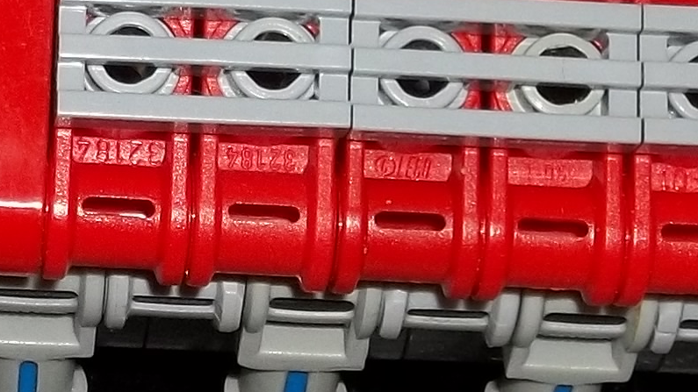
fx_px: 3590
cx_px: 142
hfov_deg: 11.1
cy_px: 250
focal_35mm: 194
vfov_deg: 6.3
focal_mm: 5.9
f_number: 3.3
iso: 64
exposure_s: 1/30
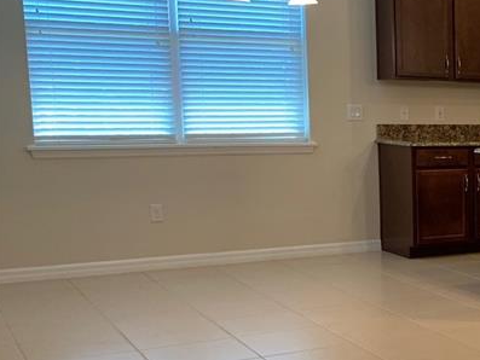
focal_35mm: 67
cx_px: 613
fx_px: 929
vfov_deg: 21.8
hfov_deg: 25.3
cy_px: 252
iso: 100
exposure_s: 1/60
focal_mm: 4.25
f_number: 1.8
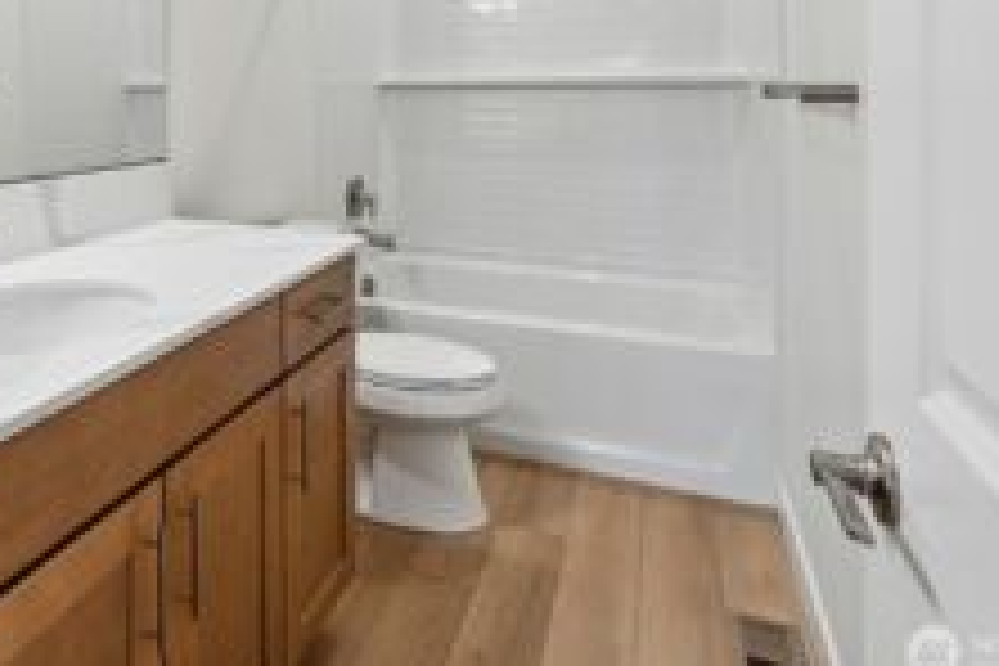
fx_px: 749
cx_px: 266
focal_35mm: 27
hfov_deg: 63.9
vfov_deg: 44.5
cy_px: 92
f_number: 9
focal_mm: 10
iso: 500
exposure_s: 1/30
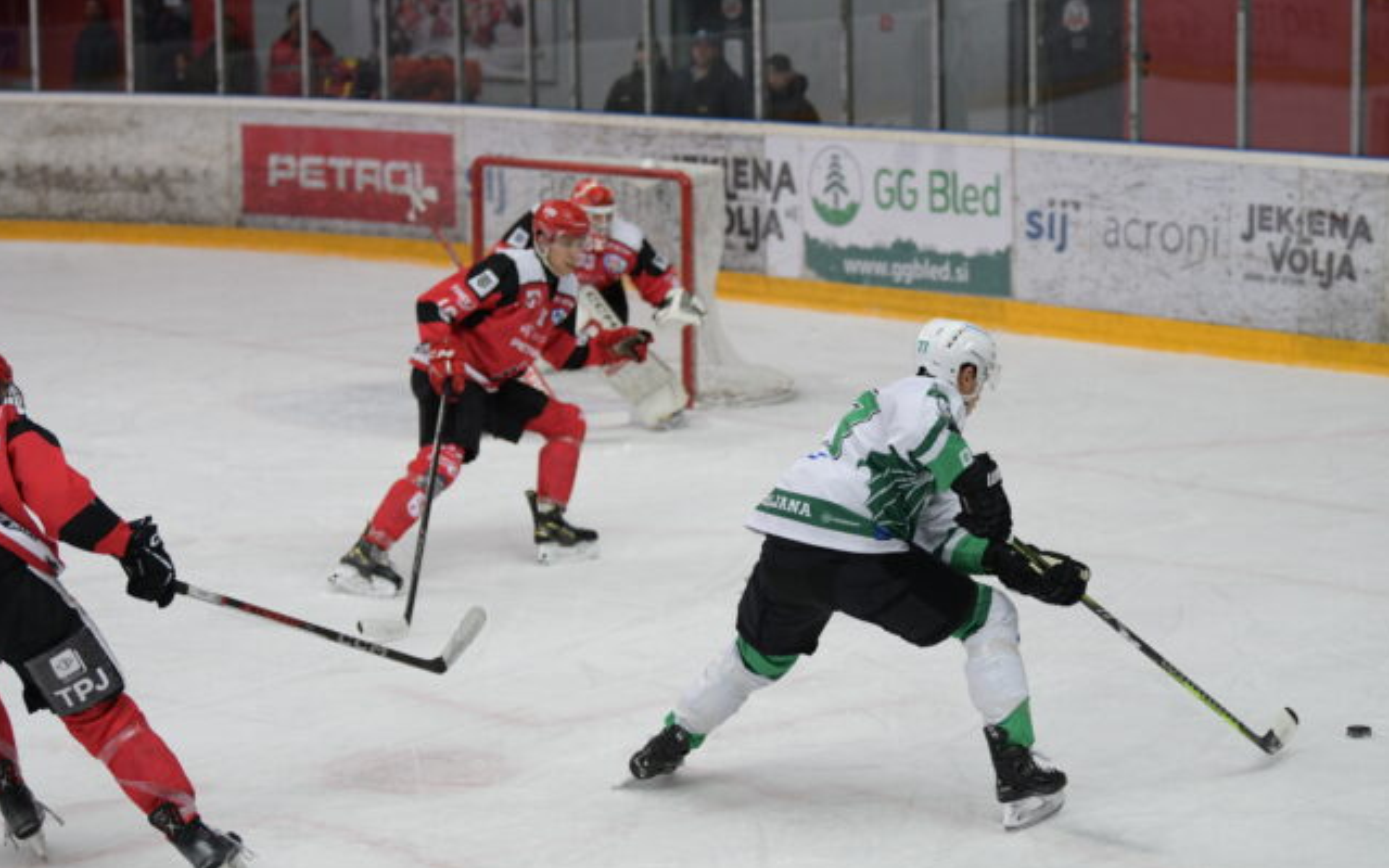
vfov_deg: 13.3
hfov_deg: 21.2
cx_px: 757
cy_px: 417
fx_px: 3710
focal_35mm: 98
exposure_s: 1/1000
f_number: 2.8
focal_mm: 82
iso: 1000
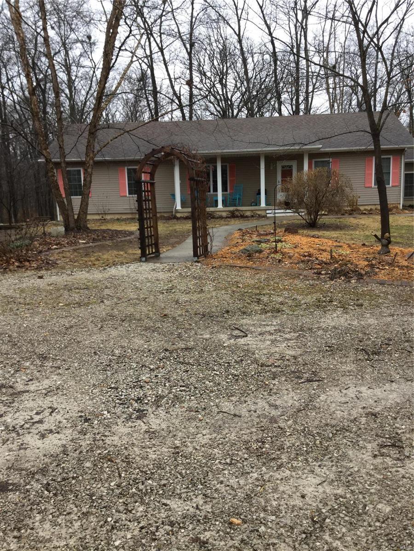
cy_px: 276
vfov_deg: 58.4
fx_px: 494
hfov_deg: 45.4
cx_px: 207
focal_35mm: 31
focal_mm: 3.3
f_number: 2.4
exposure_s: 1/120
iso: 32
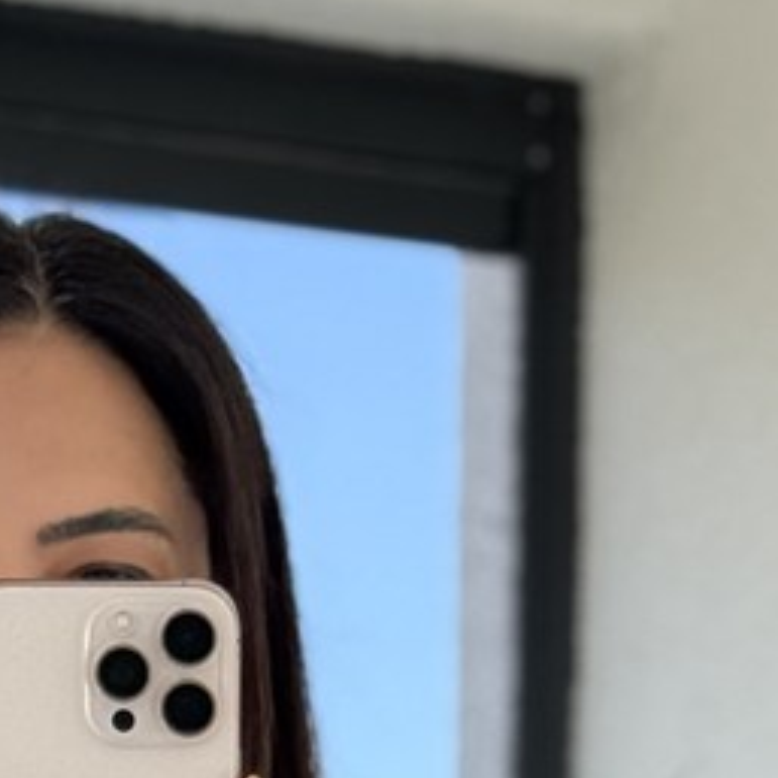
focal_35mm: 220
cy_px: 1785
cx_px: 194
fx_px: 5594
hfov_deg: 7.9
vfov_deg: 7.5
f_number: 1.78
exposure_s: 1/747
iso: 100
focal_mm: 6.76
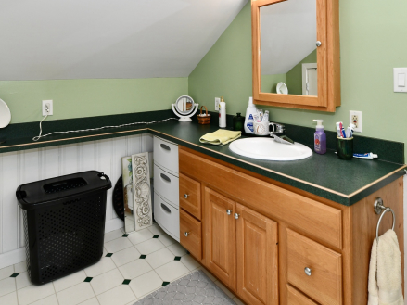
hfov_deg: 73.9
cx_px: 212
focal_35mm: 23
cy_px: 80
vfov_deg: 56.2
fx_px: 270
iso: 640
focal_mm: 14
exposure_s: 1/60
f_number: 6.3
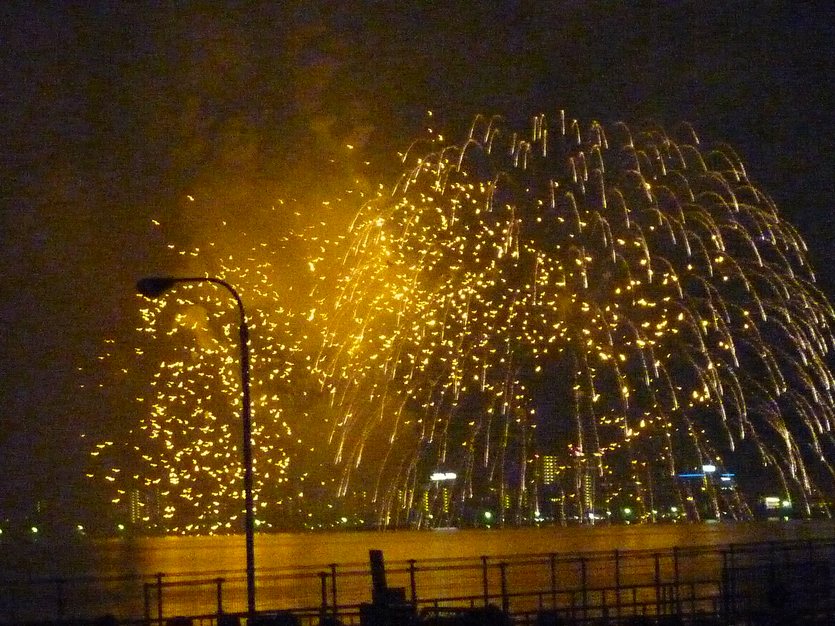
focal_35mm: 113
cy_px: 313
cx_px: 418
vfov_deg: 13.1
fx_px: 2726
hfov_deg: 17.4
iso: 1600
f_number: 4
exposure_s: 1/8
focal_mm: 10.3
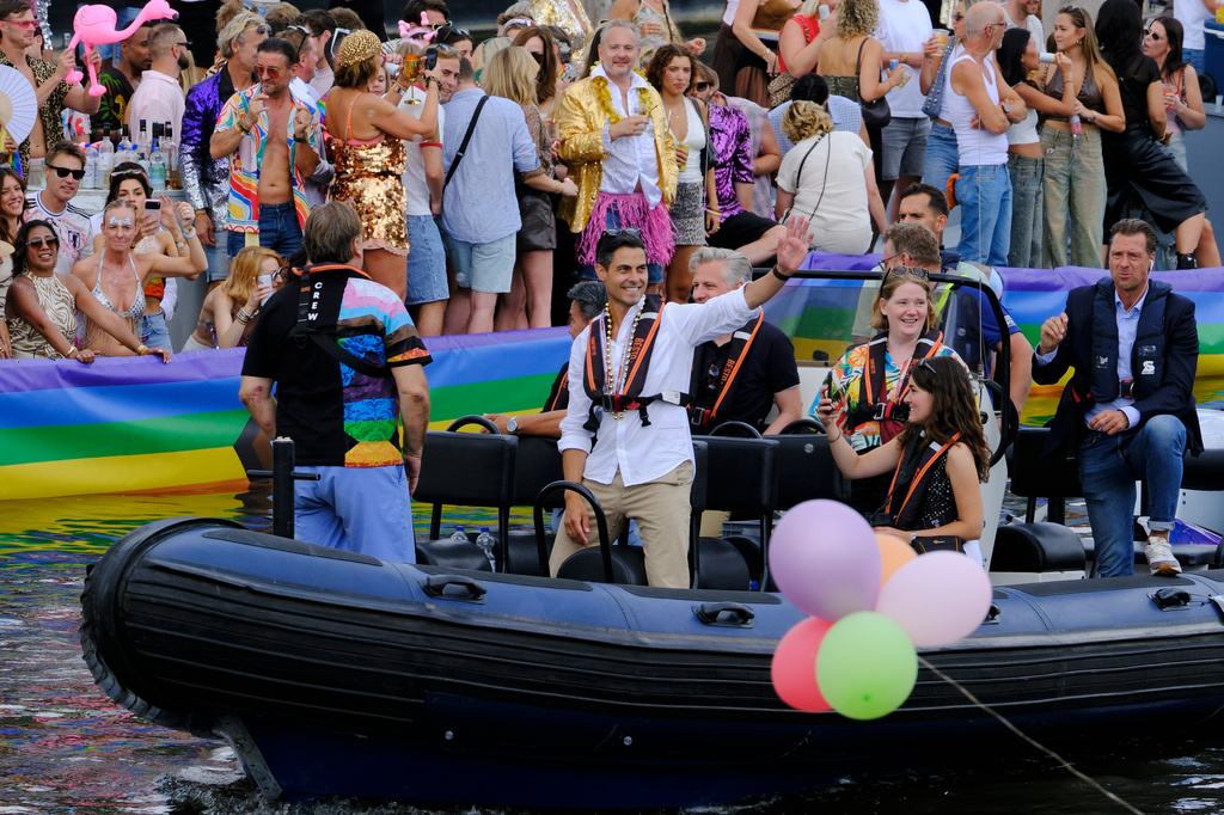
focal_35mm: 278
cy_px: 408
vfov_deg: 4.9
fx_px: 9448
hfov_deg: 7.4
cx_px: 612
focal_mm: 185.6
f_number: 9
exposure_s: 1/320
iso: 500
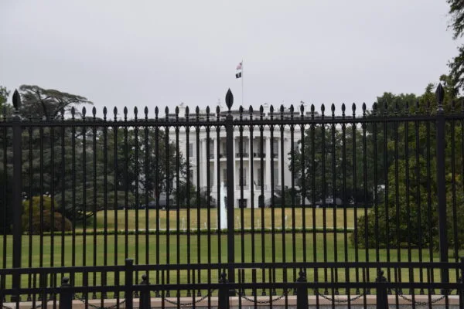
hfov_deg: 19.5
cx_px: 232
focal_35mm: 105
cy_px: 154
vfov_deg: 13.0
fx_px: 1353
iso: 400
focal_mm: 70
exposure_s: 1/400
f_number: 5.6
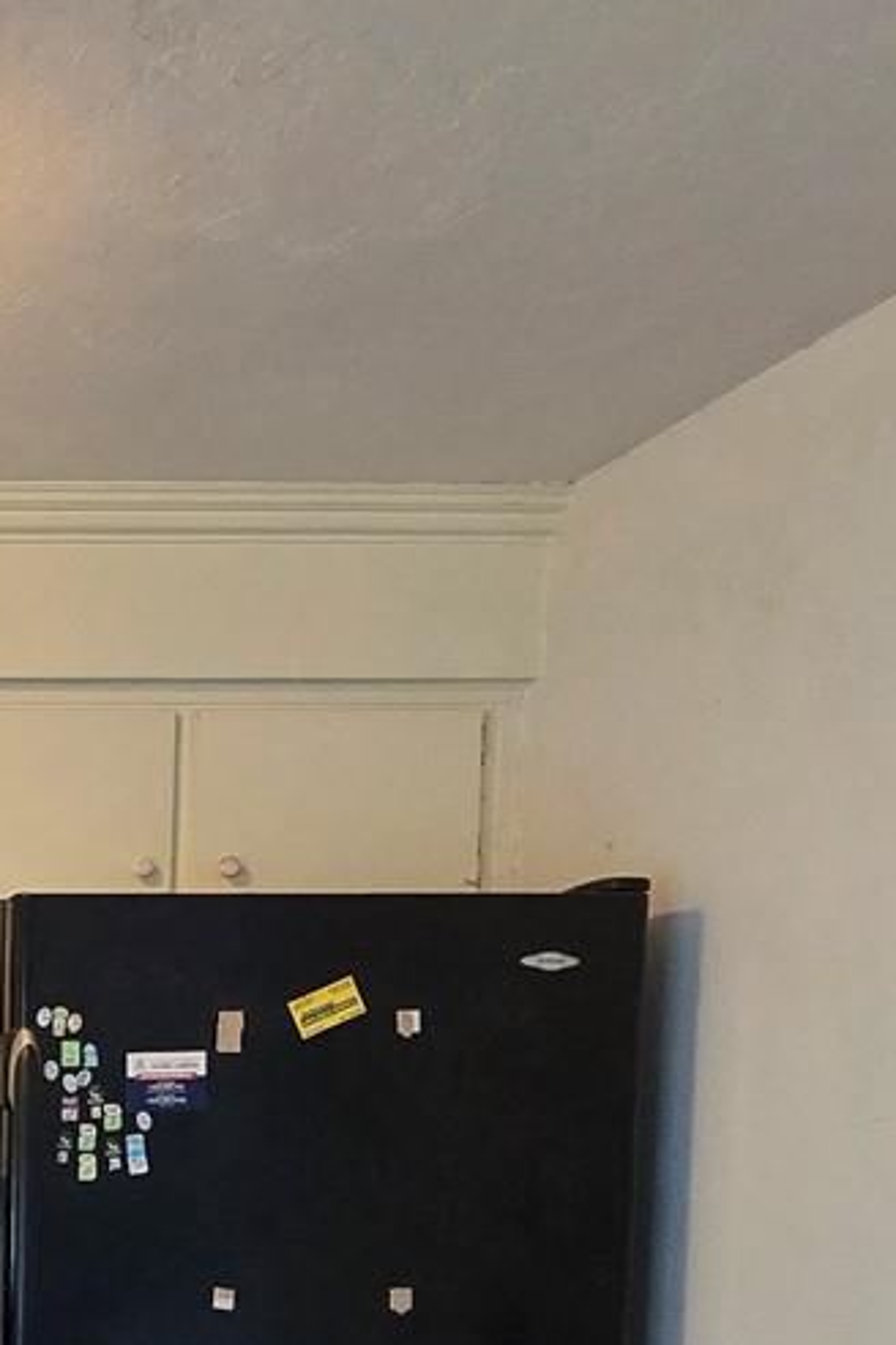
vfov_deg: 40.3
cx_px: -503
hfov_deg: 23.4
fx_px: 1643
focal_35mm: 44
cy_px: 1268
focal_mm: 2.2
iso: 400
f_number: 2.2
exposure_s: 1/60
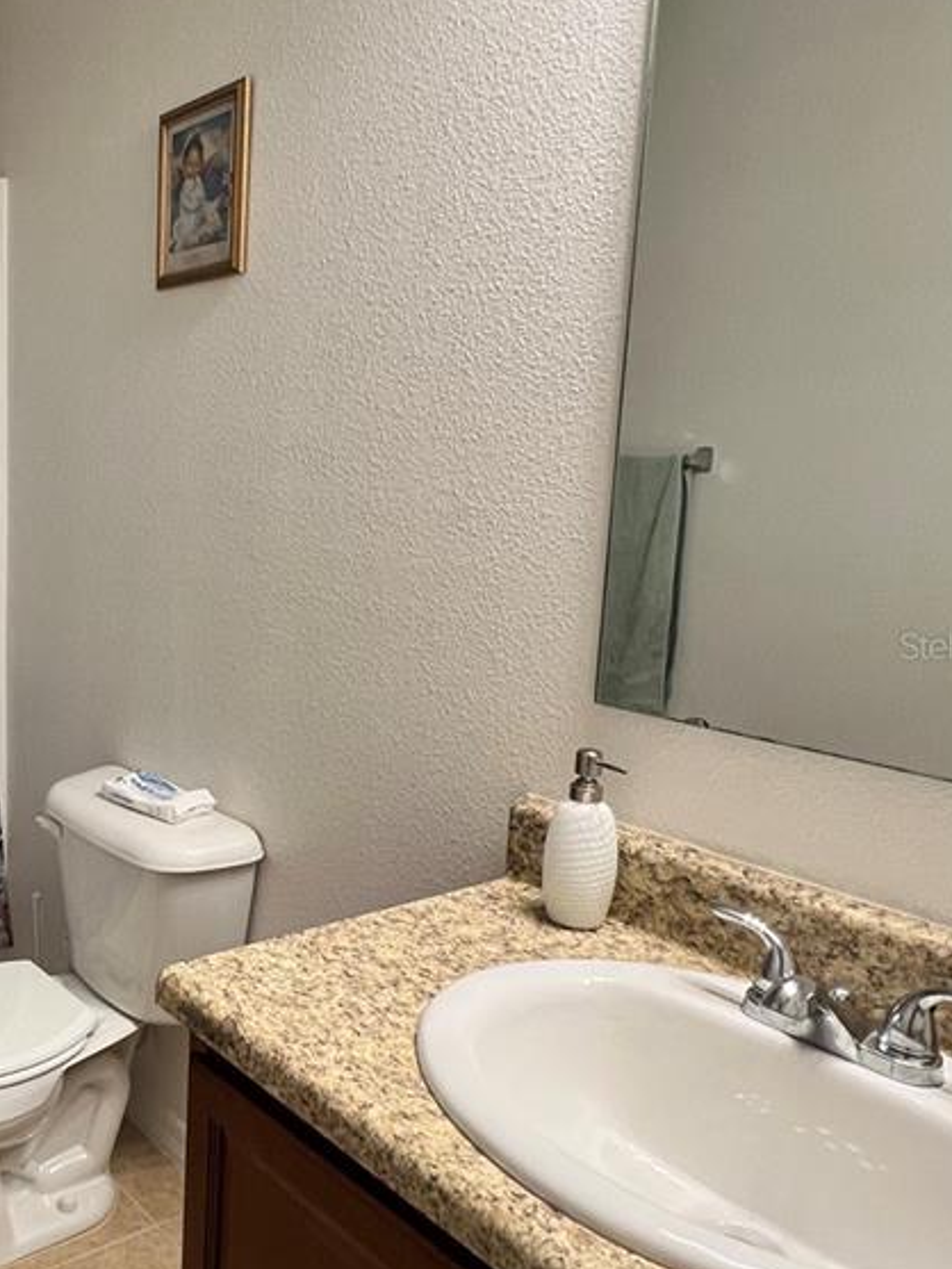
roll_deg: +0.1
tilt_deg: -10.0
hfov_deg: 43.8
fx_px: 1026
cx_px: 36
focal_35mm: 28
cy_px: 645
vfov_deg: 63.4
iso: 160
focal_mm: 1.57
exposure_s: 1/60
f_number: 1.8
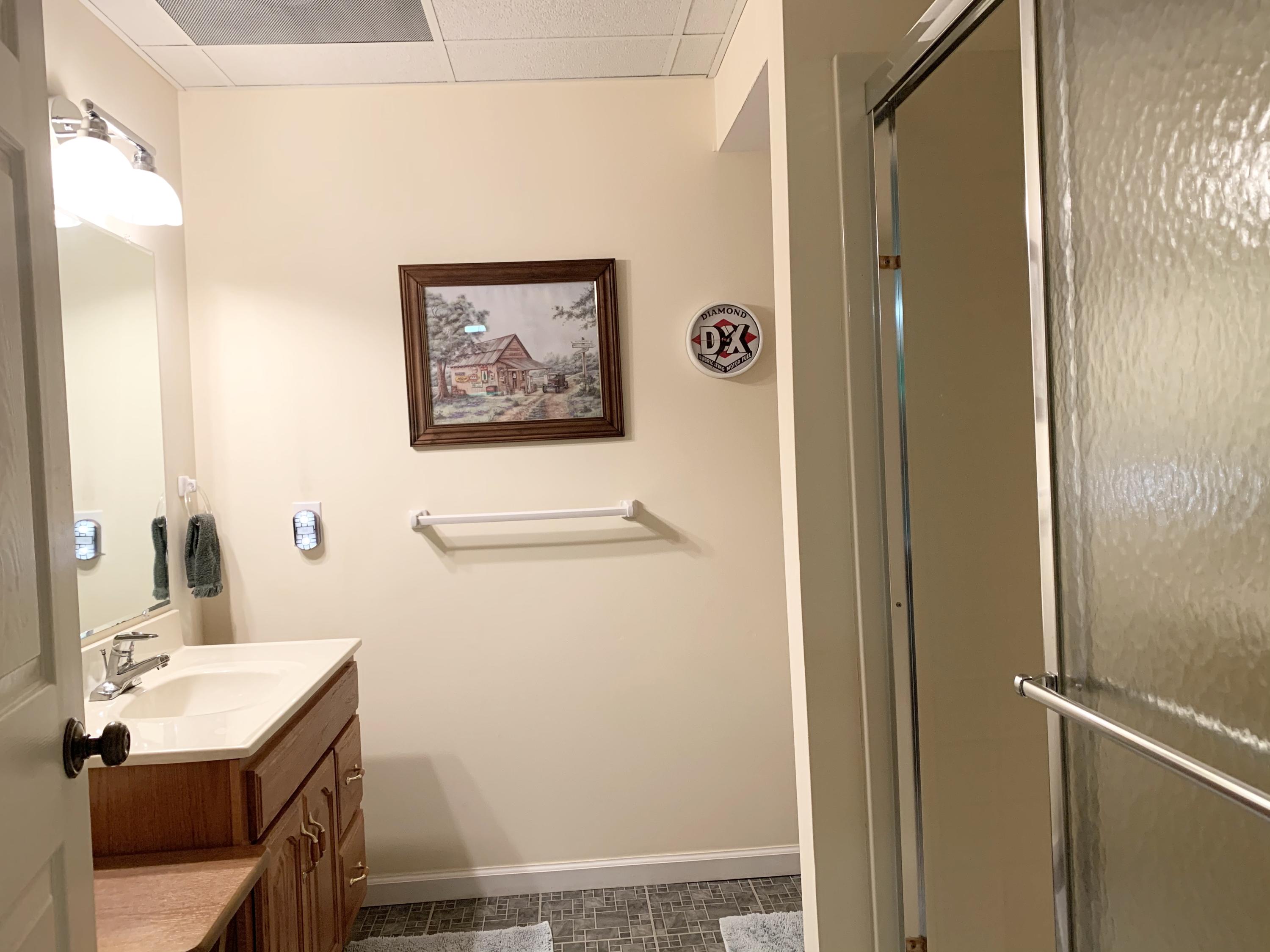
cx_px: 635
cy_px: 476
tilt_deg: -0.6
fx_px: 954
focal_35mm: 26
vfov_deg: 53.1
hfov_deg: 67.3
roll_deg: +2.7
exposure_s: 1/60
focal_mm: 4.25
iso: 160
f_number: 1.8
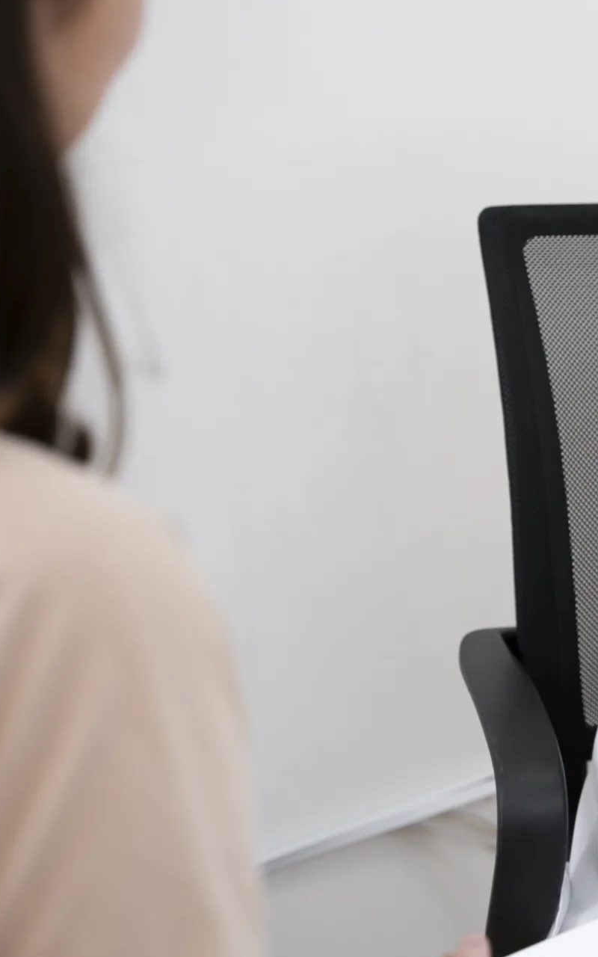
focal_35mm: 108
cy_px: 326
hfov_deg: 11.6
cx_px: 874
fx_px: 2822
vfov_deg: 19.2
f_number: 4
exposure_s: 1/160
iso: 500
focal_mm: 53.1
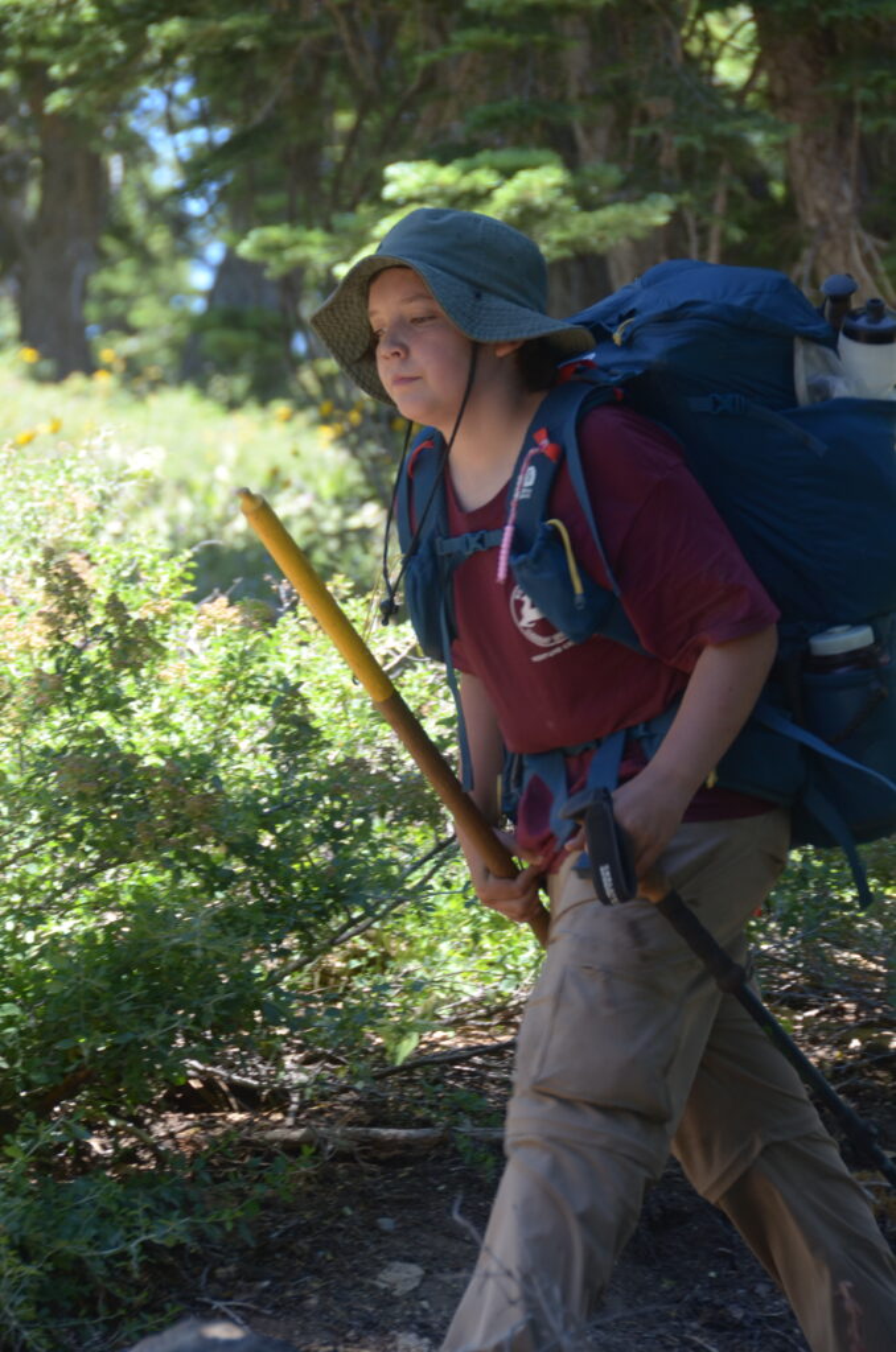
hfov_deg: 6.1
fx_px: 8439
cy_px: 676
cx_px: 448
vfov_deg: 9.2
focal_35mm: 225
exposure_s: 1/125
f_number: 8
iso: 320
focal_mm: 150
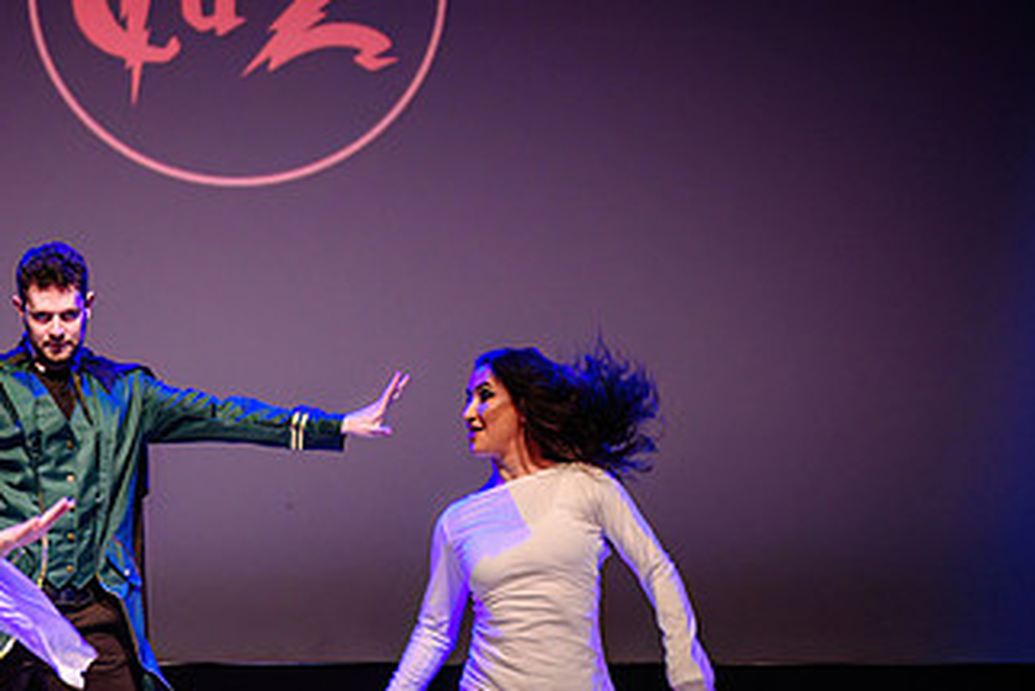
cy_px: 520
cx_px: 177
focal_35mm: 107
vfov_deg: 12.8
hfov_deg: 18.9
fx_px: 3077
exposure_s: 1/200
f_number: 2.8
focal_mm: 57
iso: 1600
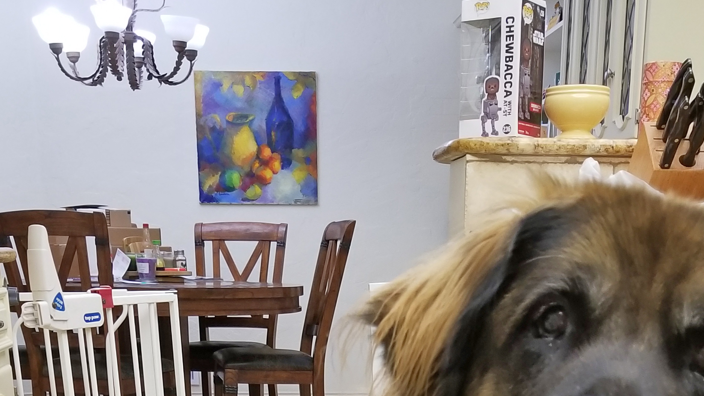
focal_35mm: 61
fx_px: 1139
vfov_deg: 16.2
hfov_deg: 34.4
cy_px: 740
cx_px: 363
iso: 160
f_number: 1.7
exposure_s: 1/40
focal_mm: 4.25
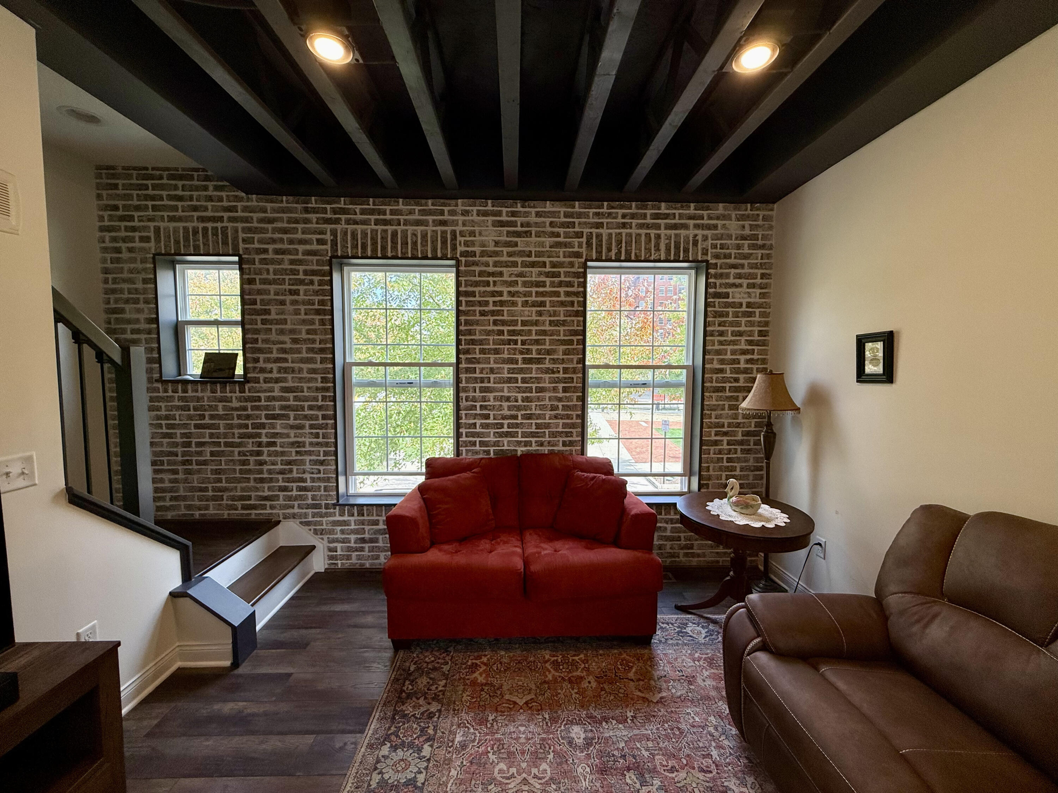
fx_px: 428
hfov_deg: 102.1
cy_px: 396
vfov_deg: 85.7
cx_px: 529
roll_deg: -0.2
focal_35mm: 14
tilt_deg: -3.4
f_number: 2.2
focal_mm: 2.22
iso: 64
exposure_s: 1/120
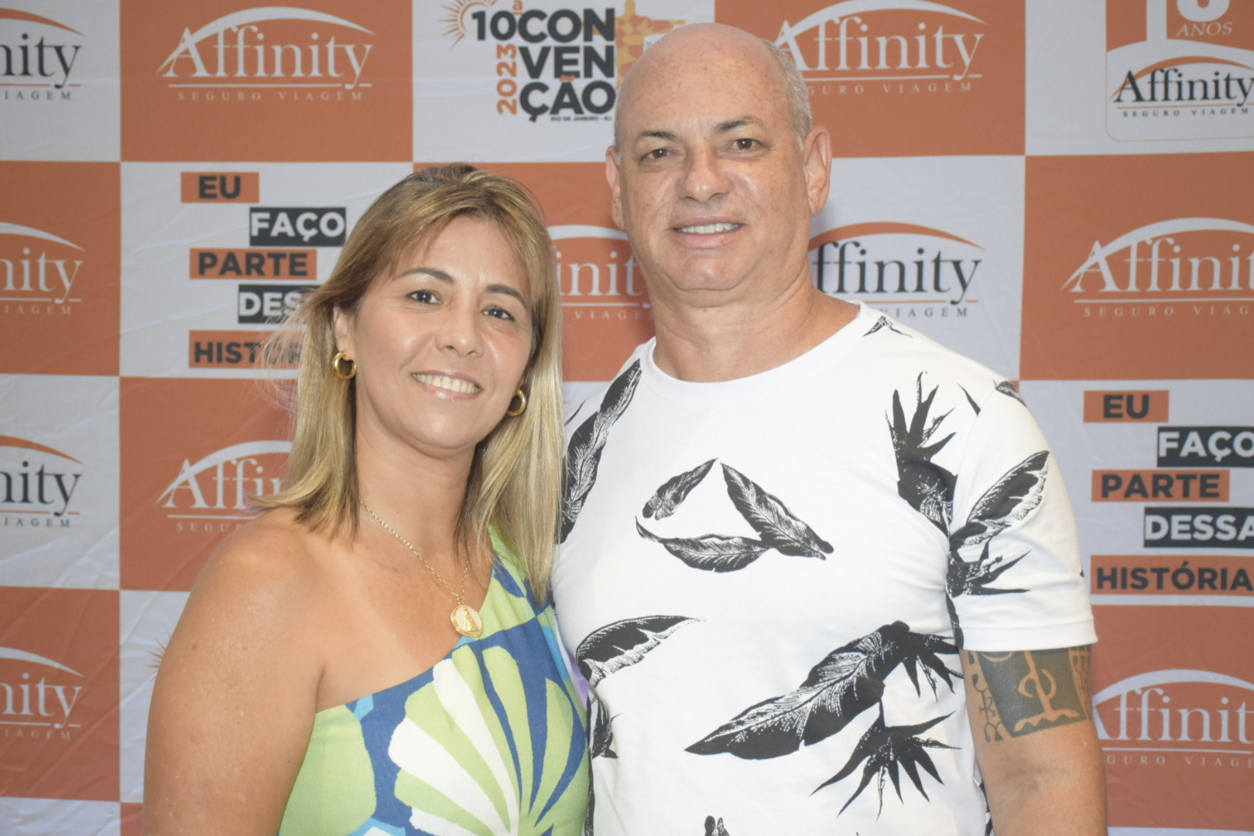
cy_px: 418
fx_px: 1776
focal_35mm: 51
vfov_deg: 26.5
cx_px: 627
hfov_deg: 38.9
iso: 2200
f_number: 4.2
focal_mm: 34
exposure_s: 1/60
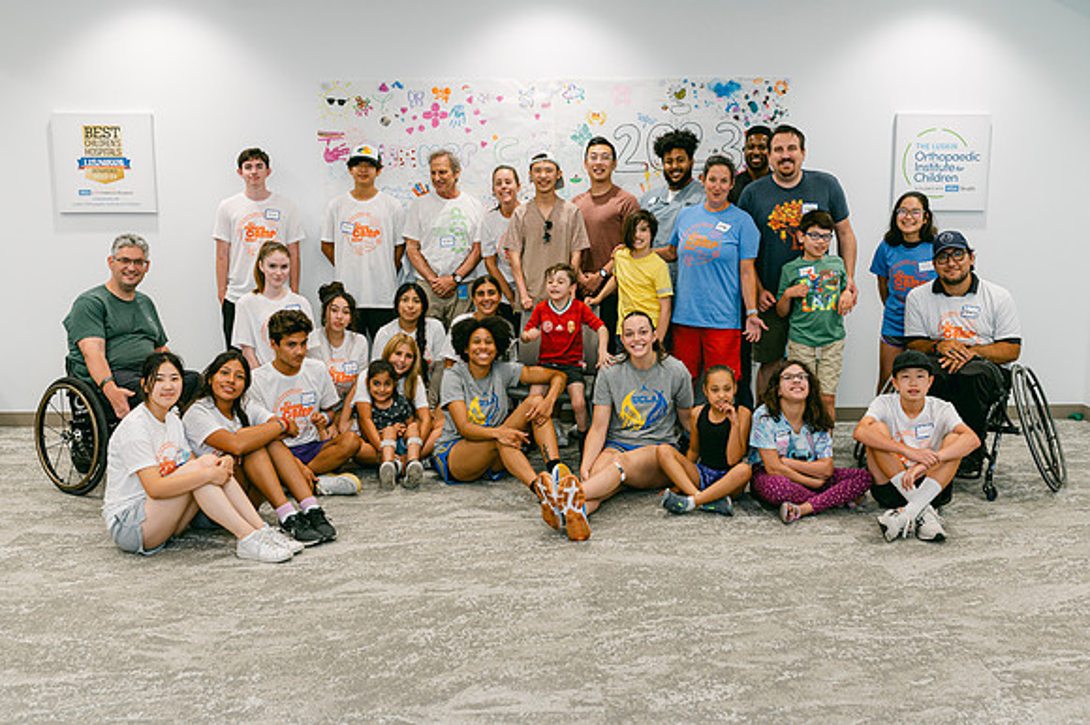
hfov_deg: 54.5
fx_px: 1059
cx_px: 545
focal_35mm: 35
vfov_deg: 37.8
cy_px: 362
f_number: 5.6
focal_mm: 35
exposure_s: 1/60
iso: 400
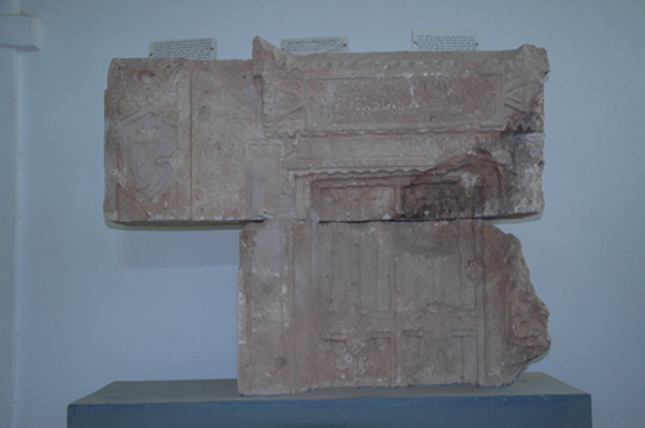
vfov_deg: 32.9
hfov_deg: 48.0
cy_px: 214
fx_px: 725
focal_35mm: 40
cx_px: 322
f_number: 3.8
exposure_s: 1/3
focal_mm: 27
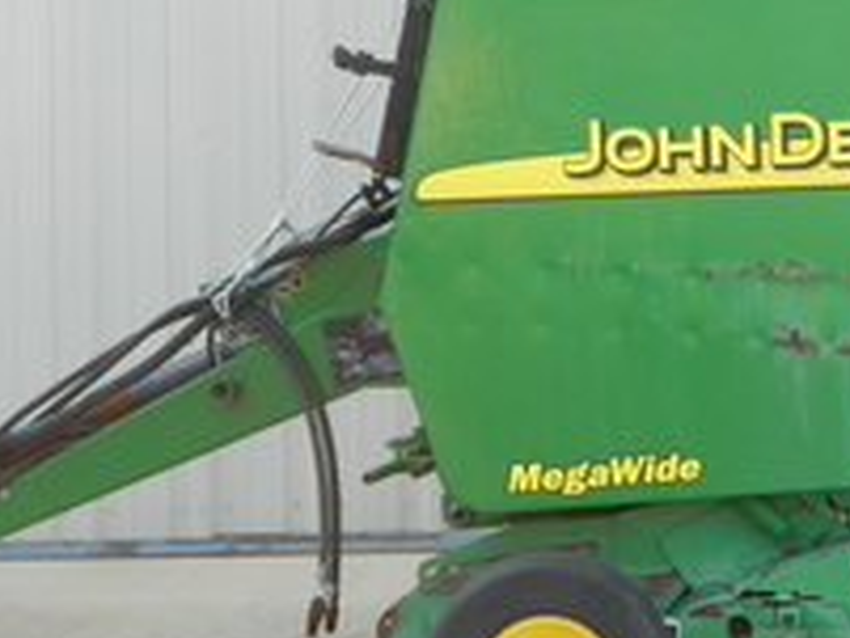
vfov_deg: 9.6
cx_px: 909
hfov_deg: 12.6
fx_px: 3784
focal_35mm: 154
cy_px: 72
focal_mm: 10.2
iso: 80
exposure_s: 1/100
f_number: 3.8
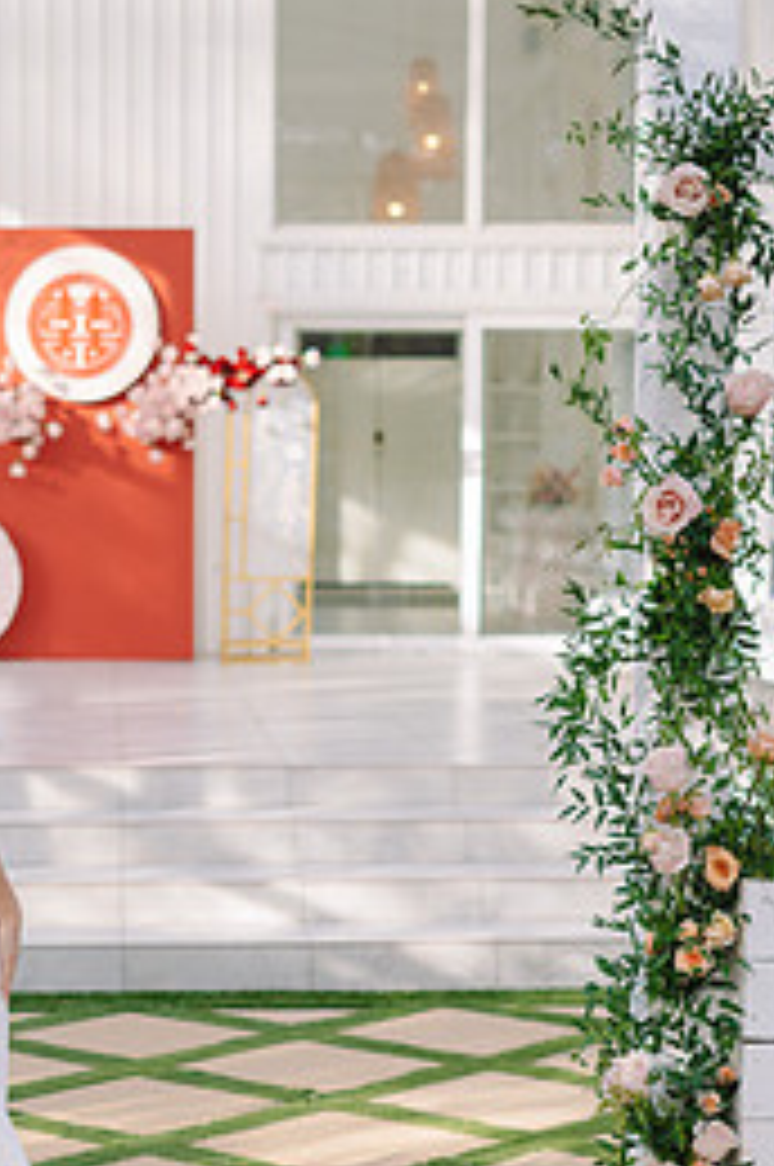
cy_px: 887
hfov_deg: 15.6
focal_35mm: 87
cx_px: 166
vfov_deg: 23.2
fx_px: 2813
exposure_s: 1/320
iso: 64
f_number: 2.2
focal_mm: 50
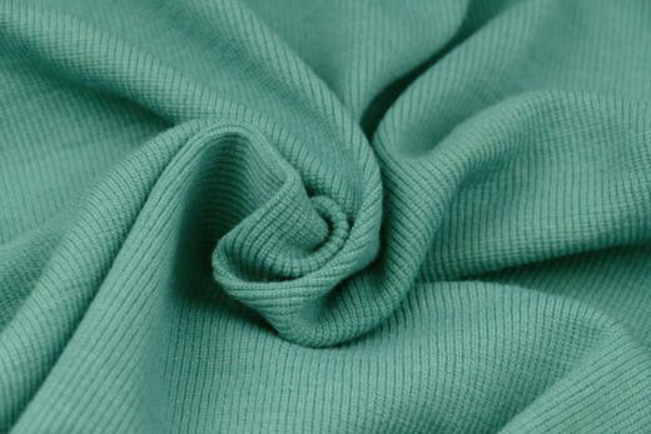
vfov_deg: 10.2
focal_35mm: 135
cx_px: 326
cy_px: 217
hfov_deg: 15.2
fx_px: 2442
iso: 200
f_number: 3.9
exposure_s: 1/80
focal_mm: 49.07
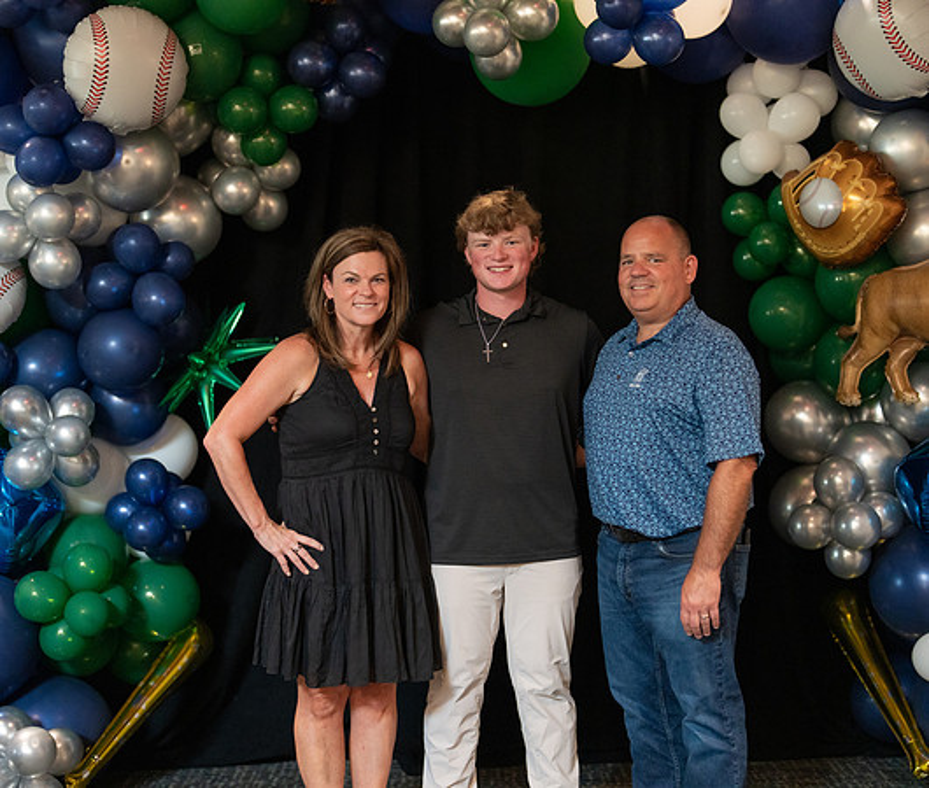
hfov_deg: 31.5
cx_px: 467
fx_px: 1647
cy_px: 394
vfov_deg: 26.9
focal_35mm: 58
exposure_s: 1/320
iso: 1600
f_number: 1.2
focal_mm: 50
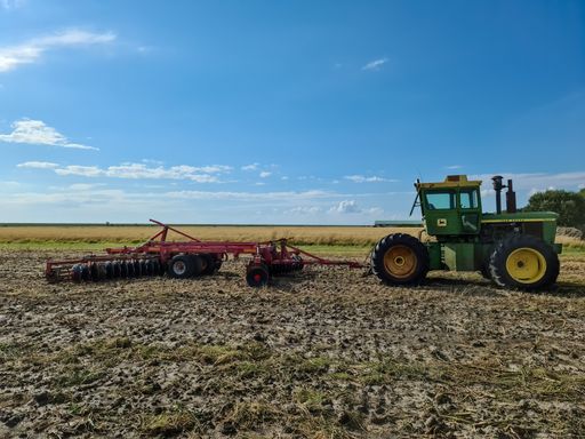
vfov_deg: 54.9
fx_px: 422
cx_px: 292
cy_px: 220
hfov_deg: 69.4
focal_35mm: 25
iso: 50
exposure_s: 1/2112
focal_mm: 7
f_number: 1.8
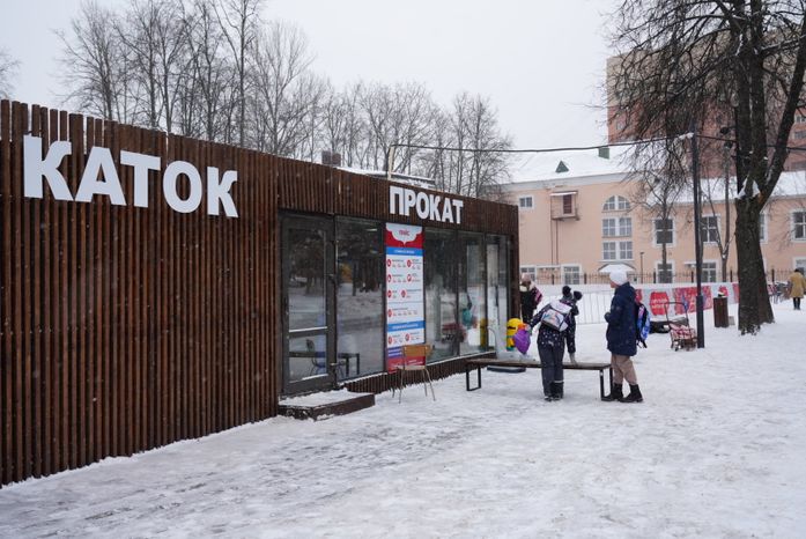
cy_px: 270
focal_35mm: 33
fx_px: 739
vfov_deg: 40.0
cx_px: 403
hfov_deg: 57.2
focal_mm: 33
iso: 800
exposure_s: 1/640
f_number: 5.6
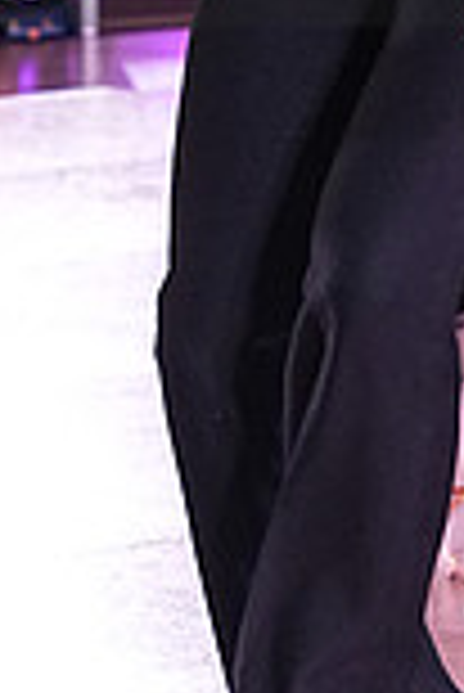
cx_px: 25
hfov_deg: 3.9
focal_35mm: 353
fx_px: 6809
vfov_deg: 5.8
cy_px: -122
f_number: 5.6
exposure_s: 1/320
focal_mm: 63
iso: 2500
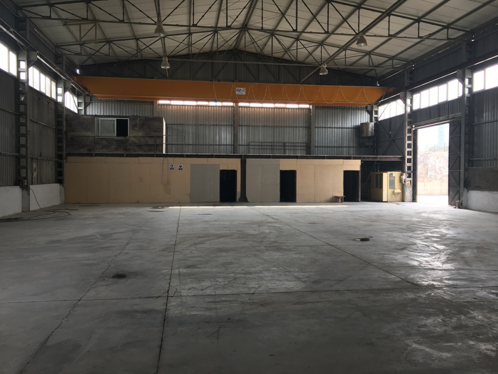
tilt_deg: -1.1
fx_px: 417
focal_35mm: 29
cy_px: 187
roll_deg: -0.3
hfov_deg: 61.7
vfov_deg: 48.2
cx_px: 249
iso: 32
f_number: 2.2
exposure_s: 1/100
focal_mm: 4.15
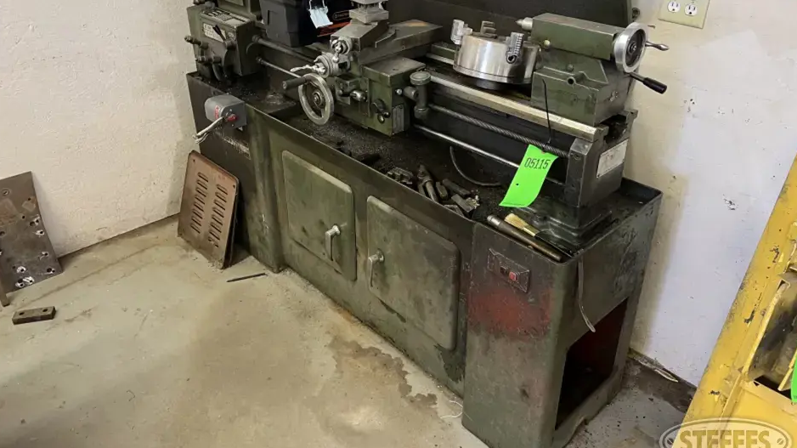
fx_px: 613
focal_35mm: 29
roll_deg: -1.1
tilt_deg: -26.6
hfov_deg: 66.1
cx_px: 402
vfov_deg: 39.9
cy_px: 170
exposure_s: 1/60
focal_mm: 5.7
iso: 160
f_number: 1.5
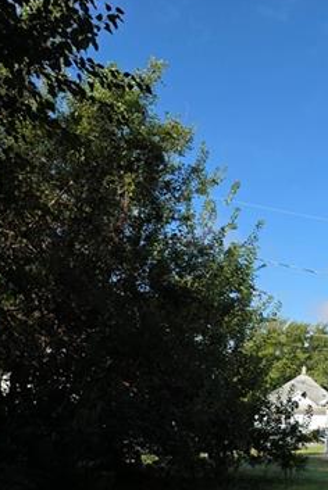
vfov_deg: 37.7
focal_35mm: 52
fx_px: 709
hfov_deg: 23.9
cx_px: 384
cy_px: 335
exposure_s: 1/4889
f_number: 1.7
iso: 80
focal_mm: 6.3
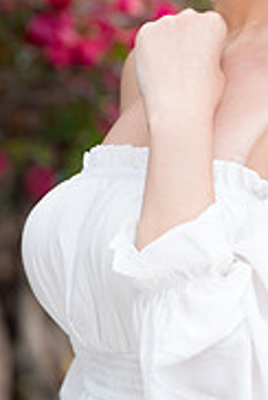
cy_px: 88
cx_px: 253
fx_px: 3815
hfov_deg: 4.0
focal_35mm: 343
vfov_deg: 6.0
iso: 320
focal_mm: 139
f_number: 3.5
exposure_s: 1/200
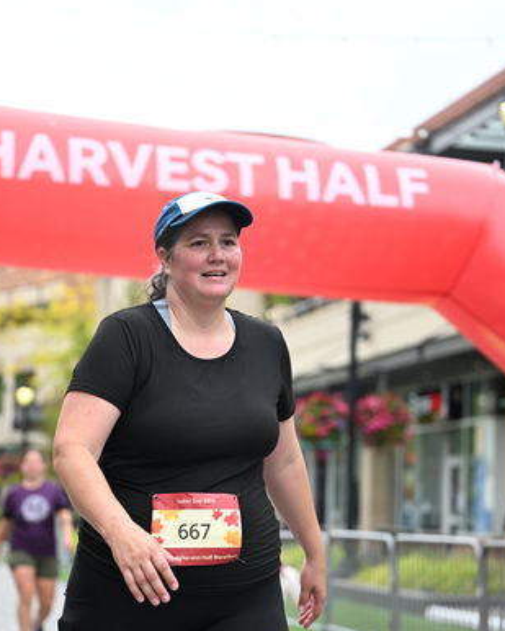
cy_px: 418
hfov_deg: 15.5
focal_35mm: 99
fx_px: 1849
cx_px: 223
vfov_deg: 19.3
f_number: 2.8
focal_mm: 74
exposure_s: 1/1250
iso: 400
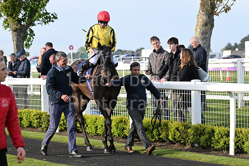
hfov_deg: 16.8
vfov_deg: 11.2
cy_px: 83
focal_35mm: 122
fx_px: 844
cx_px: 124
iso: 1000
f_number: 5.6
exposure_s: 1/1600
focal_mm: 122
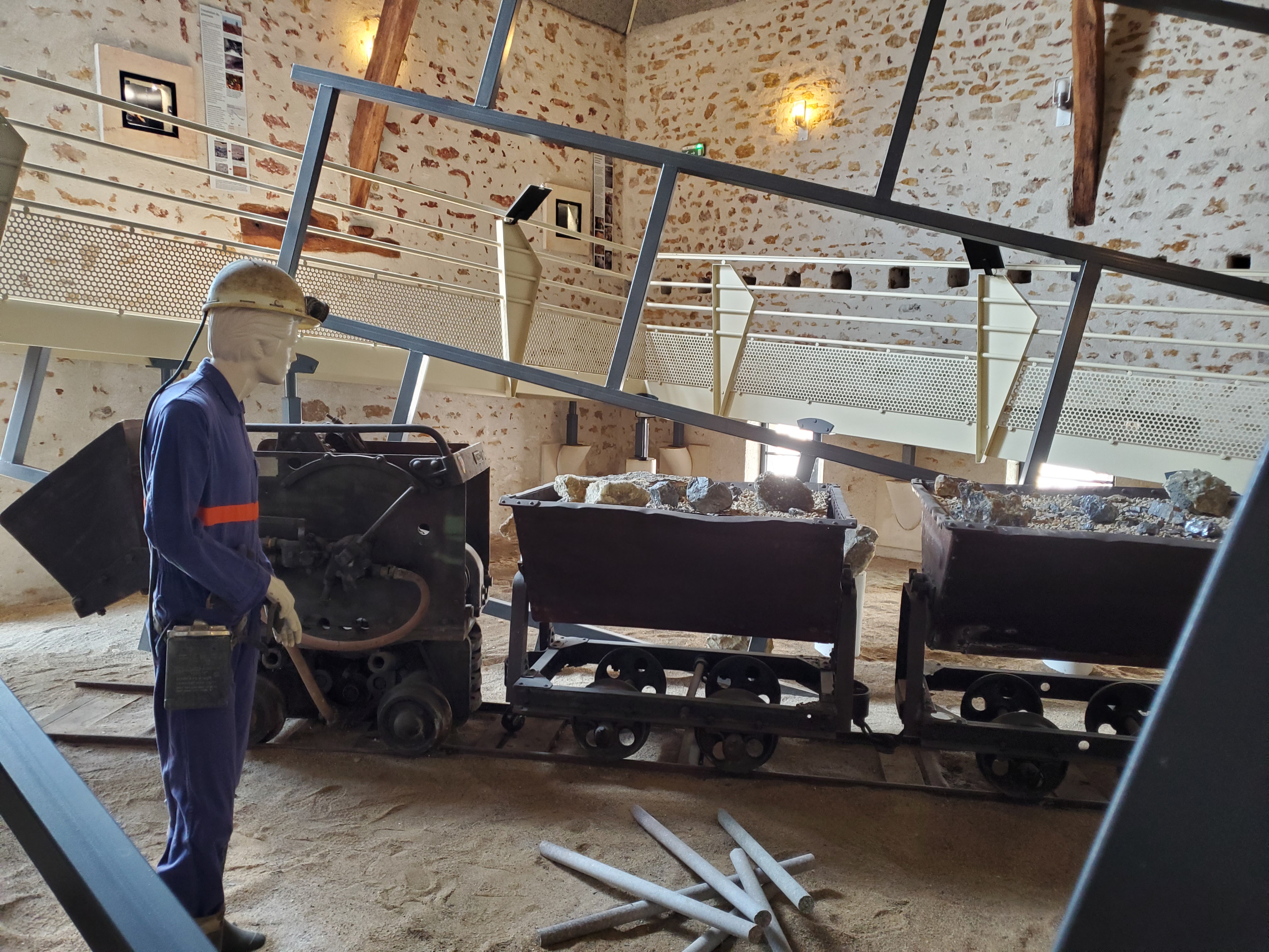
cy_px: 476
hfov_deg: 67.3
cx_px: 634
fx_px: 953
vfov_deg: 53.1
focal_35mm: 26
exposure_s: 1/50
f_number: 1.5
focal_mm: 4.3
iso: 200
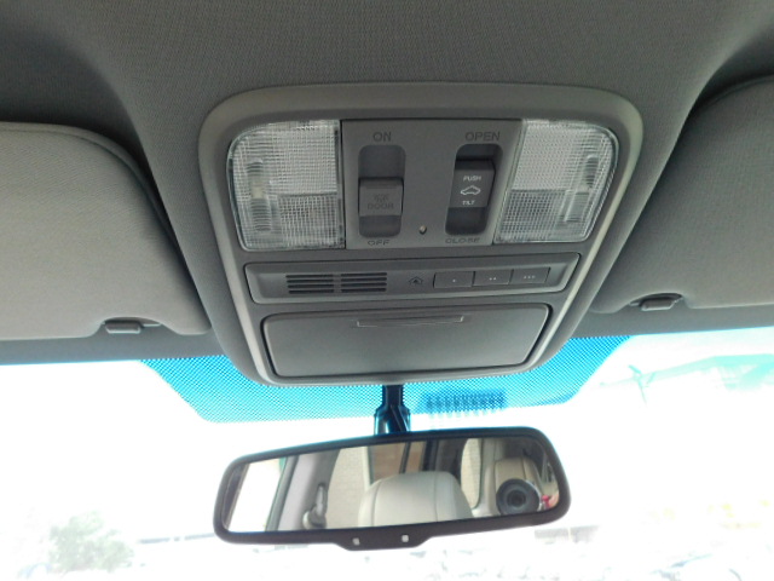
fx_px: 514
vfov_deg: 58.9
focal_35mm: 23
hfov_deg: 73.9
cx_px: 387
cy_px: 290
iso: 400
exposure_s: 1/30
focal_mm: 4
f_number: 3
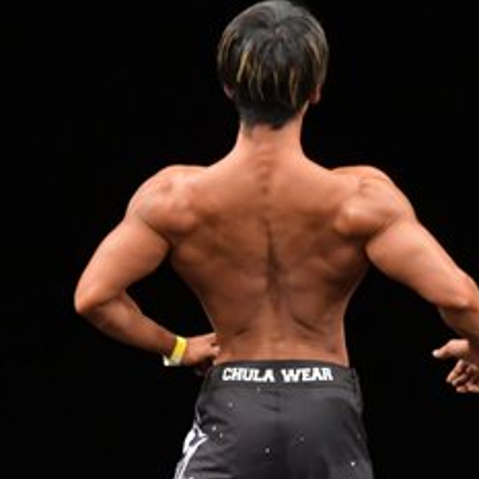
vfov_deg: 2.2
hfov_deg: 2.2
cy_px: 417
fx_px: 12587
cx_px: 264
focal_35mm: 804
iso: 3200
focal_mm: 190
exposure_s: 1/400
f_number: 5.6
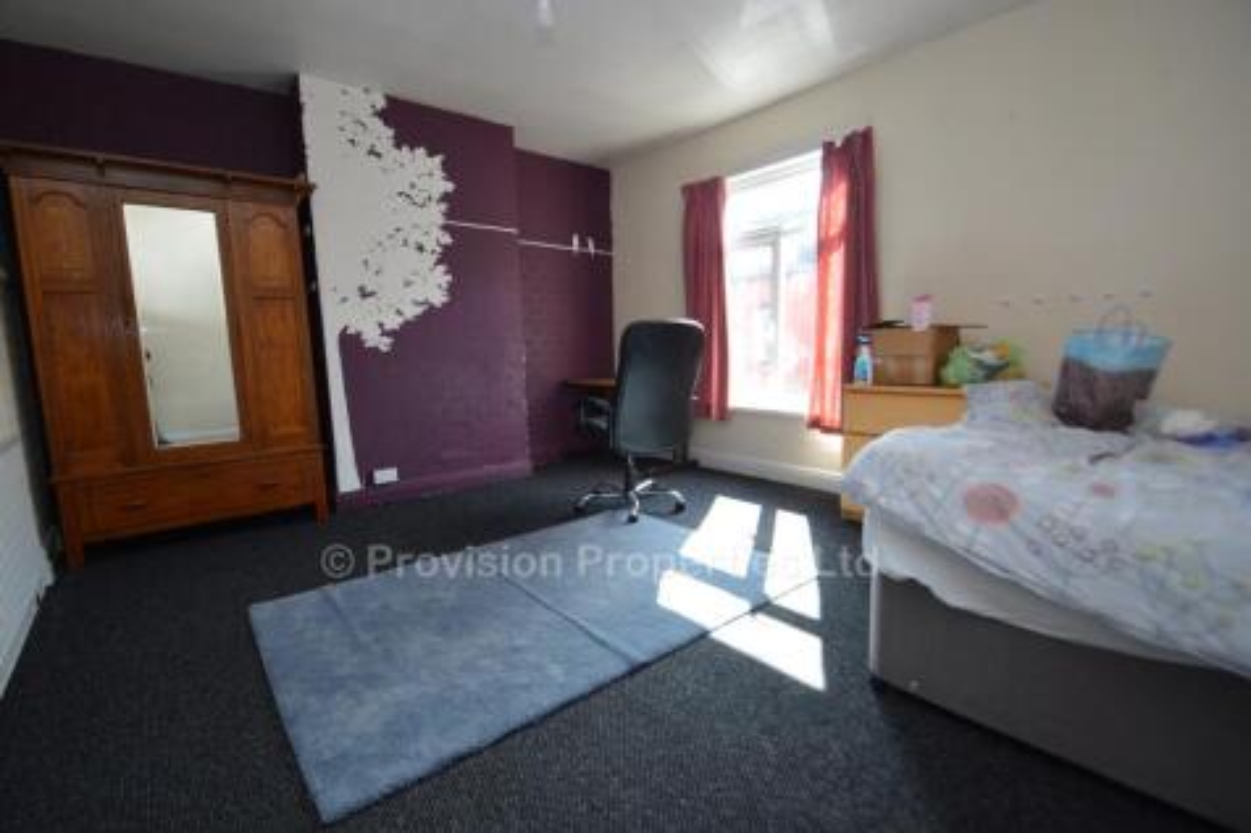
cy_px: 416
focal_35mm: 15
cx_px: 626
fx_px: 521
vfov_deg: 77.3
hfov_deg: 100.4
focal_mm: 10
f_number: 4.8
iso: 400
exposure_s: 1/90
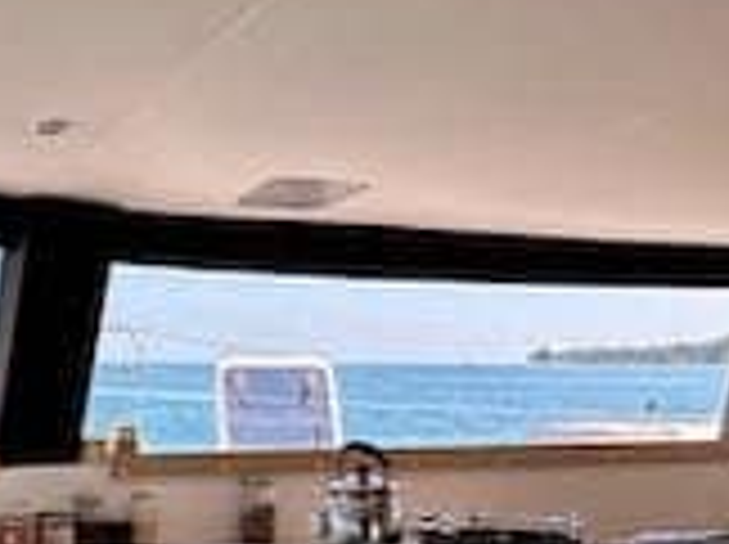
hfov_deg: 36.9
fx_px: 1093
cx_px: 364
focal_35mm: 52
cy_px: 661
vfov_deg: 25.1
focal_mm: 2.22
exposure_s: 1/416
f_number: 2.2
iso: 40
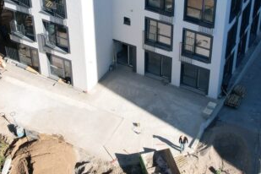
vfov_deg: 18.5
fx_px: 529
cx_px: 139
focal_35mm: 73
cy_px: 30
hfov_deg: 27.7
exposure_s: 1/1500
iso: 110
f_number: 2.8
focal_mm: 8.38
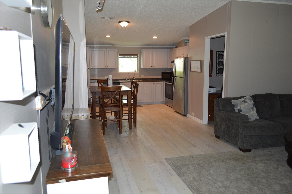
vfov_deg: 47.8
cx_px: 146
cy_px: 97
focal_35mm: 27
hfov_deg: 67.4
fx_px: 219
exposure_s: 1/60
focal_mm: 18
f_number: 3.5
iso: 400
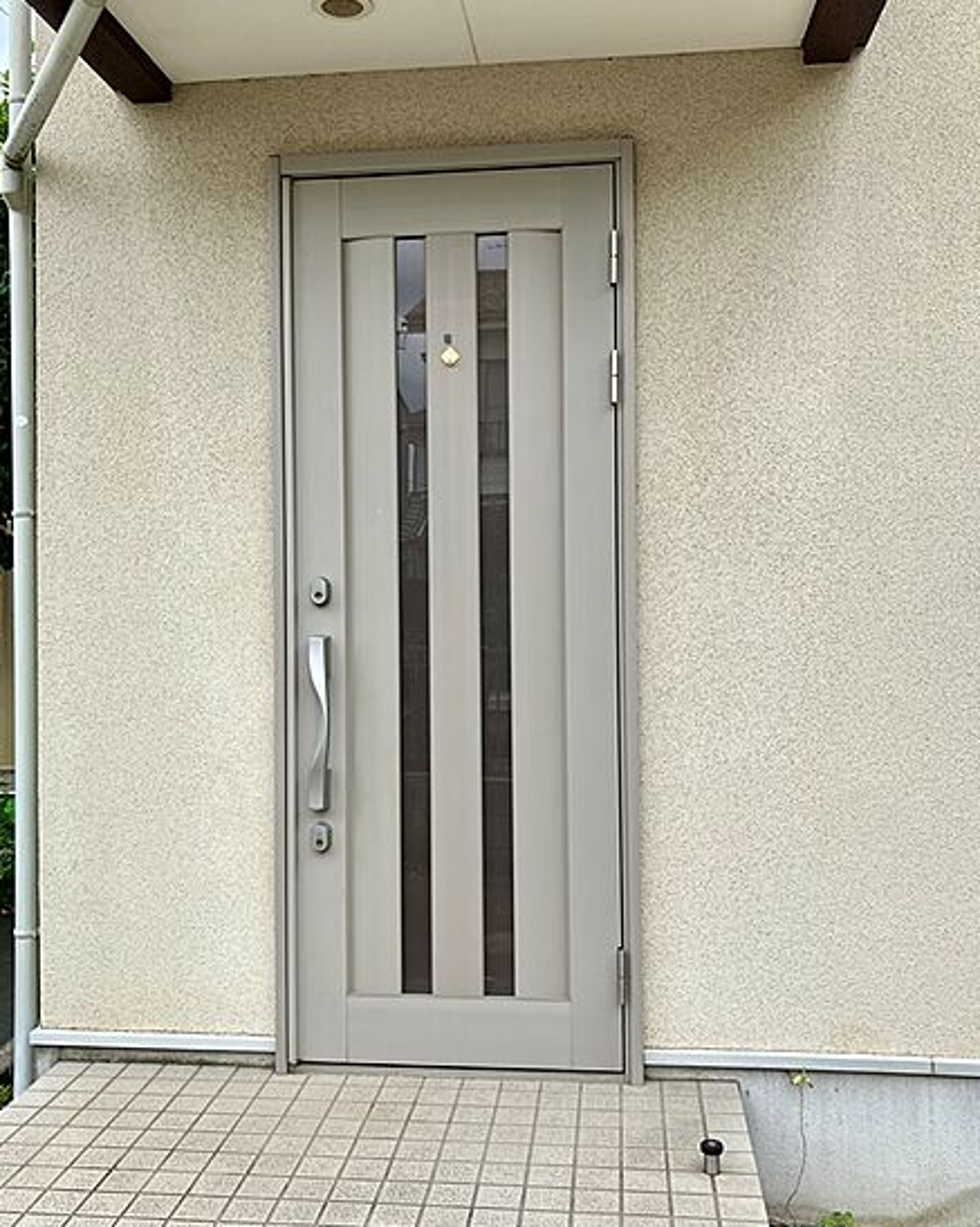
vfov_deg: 58.8
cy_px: 637
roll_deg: -1.2
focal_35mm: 30
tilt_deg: -0.2
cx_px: 498
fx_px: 1089
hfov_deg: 48.5
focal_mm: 3.99
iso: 32
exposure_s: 1/867
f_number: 1.8
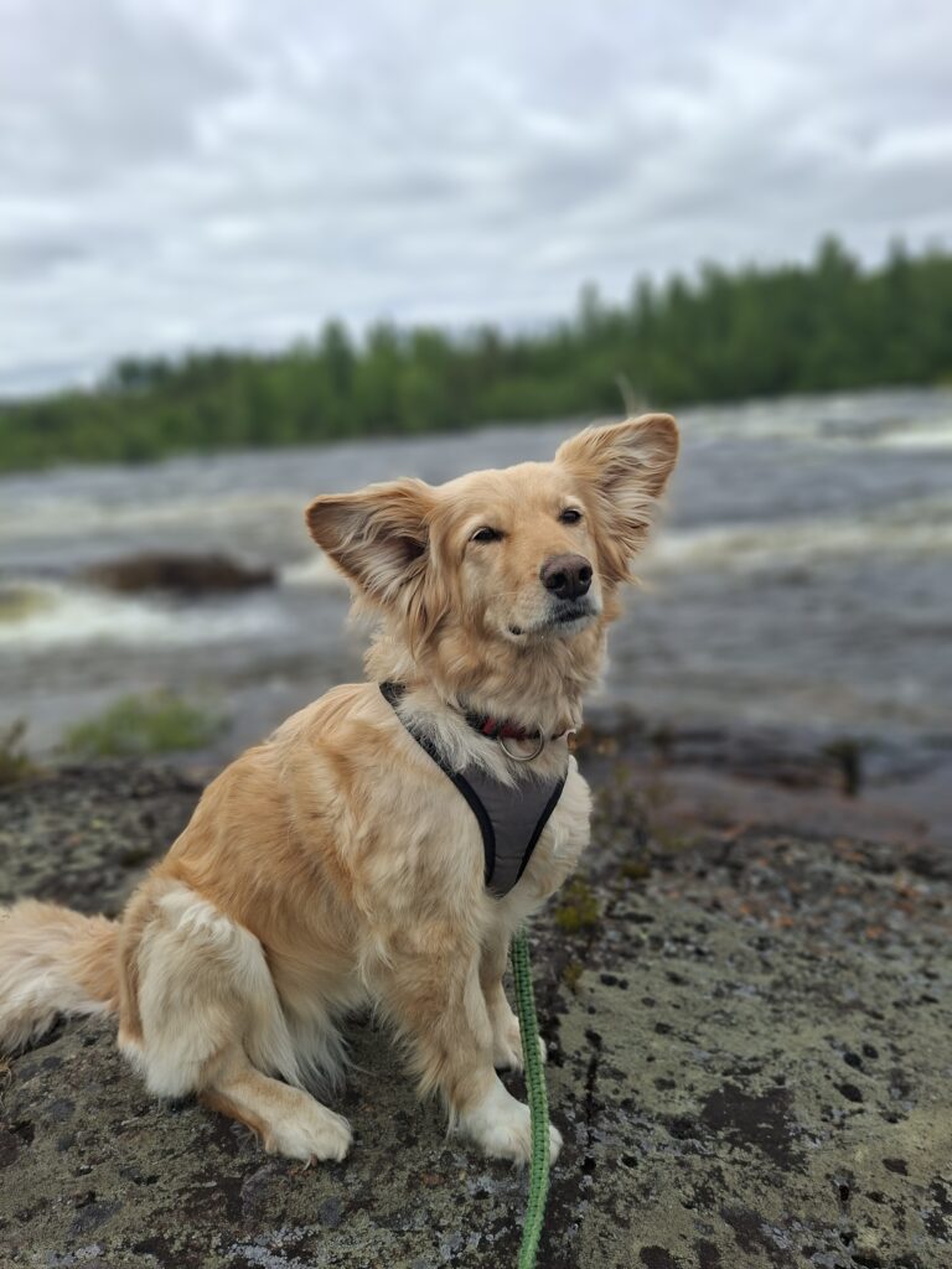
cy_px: 634
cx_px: 476
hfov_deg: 58.9
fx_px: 843
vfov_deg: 73.9
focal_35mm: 23
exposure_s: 1/1305
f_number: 1.8
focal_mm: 5.54
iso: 50
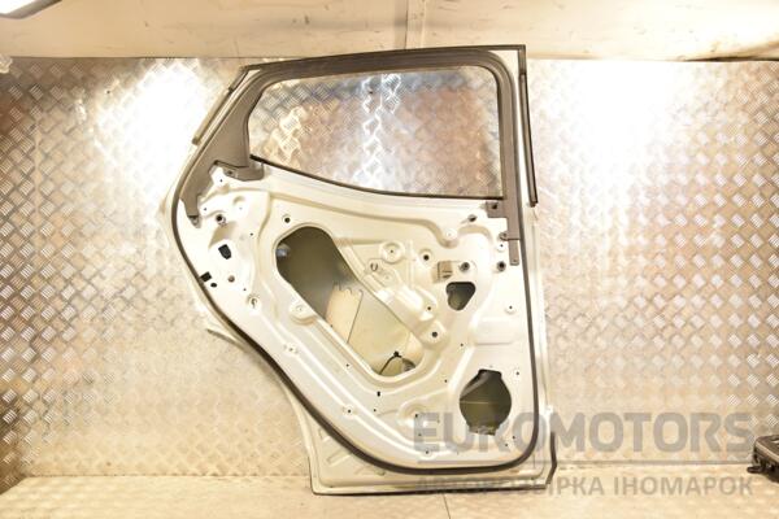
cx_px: 390
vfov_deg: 40.0
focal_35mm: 33
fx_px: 714
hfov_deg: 57.2
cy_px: 260
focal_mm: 22
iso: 800
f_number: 5
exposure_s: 1/100
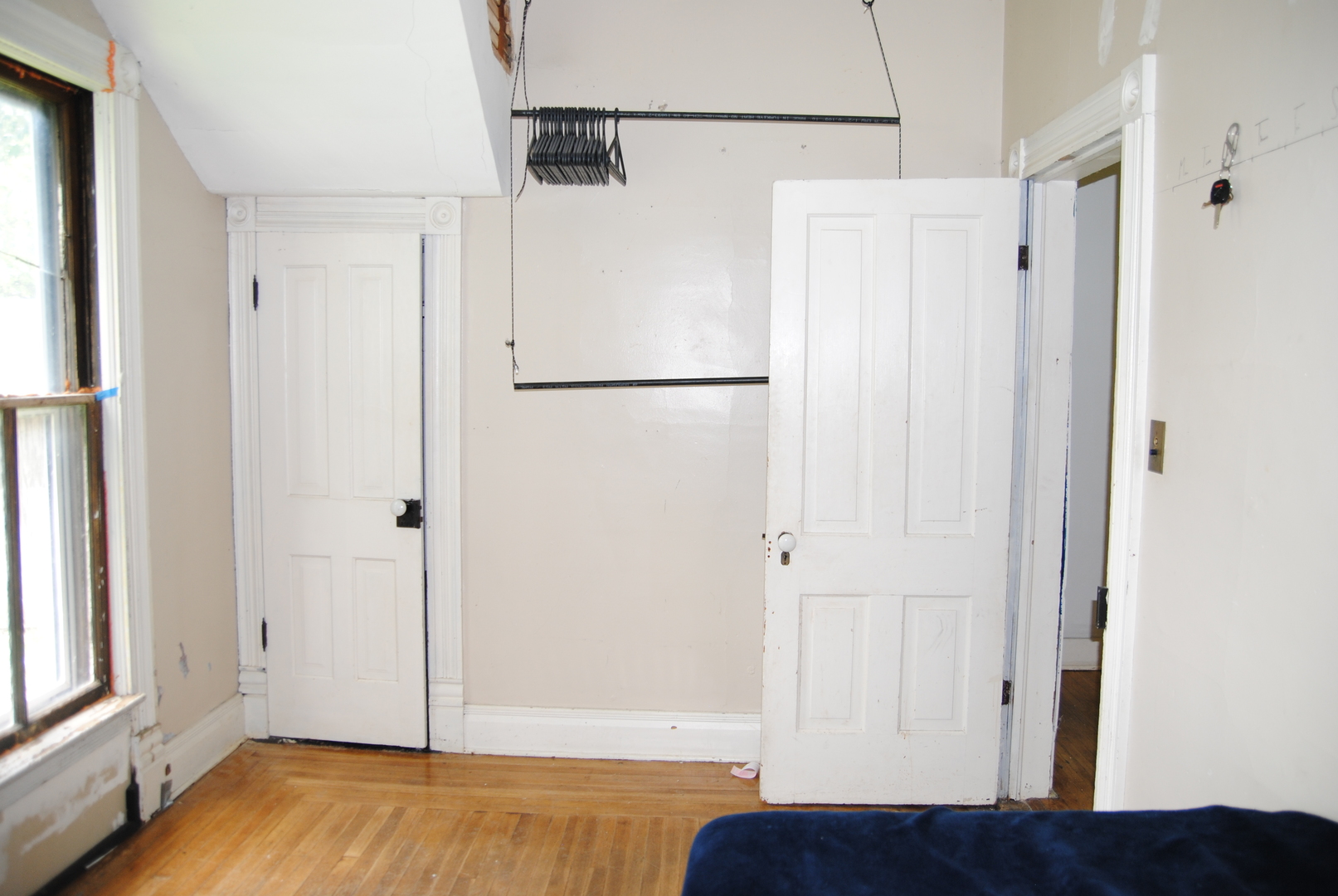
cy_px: 448
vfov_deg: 28.2
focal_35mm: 48
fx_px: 1786
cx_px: 669
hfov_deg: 41.1
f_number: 2.8
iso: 200
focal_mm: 32
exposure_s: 1/60
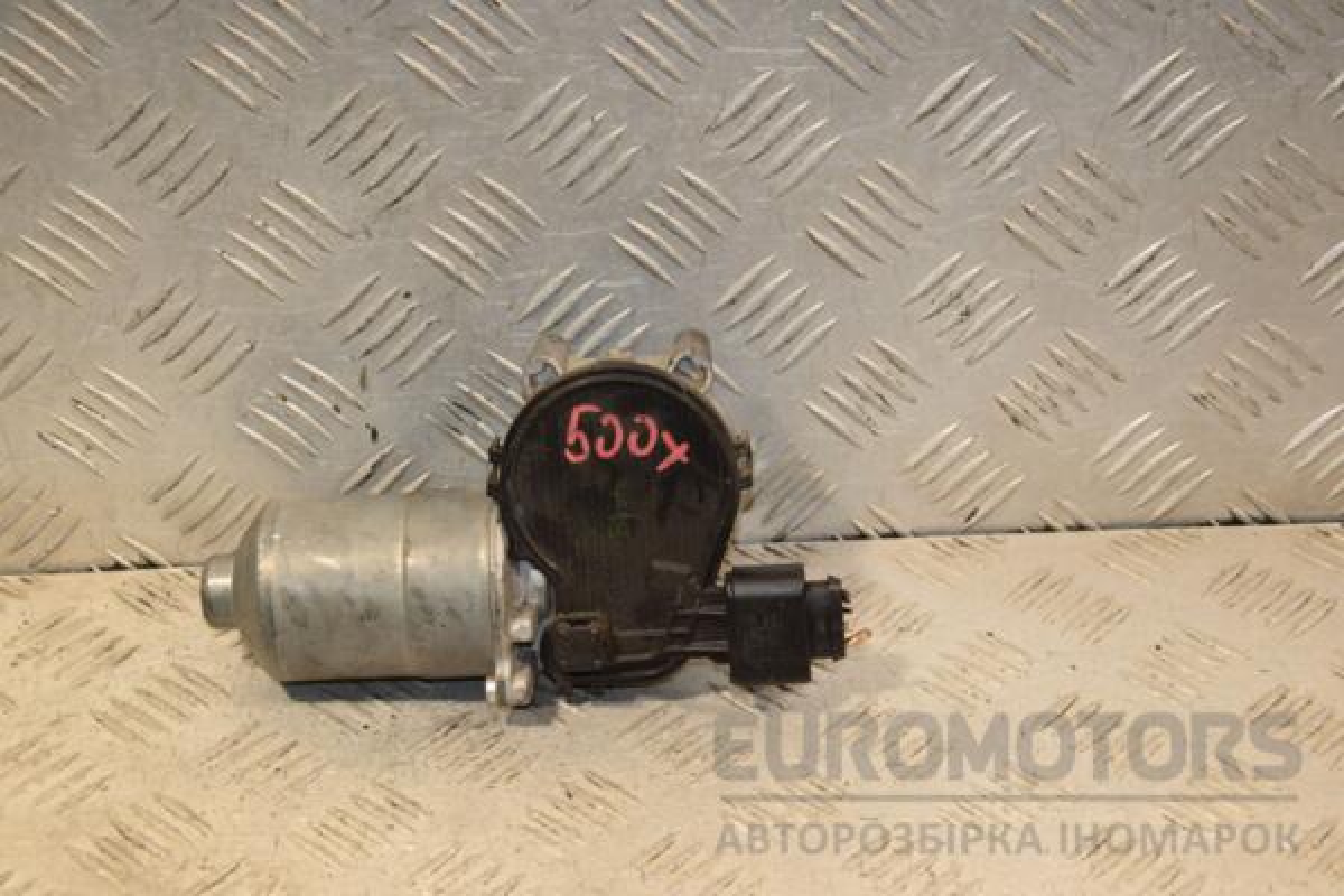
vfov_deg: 15.7
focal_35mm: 87
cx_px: 672
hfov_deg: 23.4
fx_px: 3248
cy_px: 448
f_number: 7.1
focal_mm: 58
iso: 800
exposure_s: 1/200
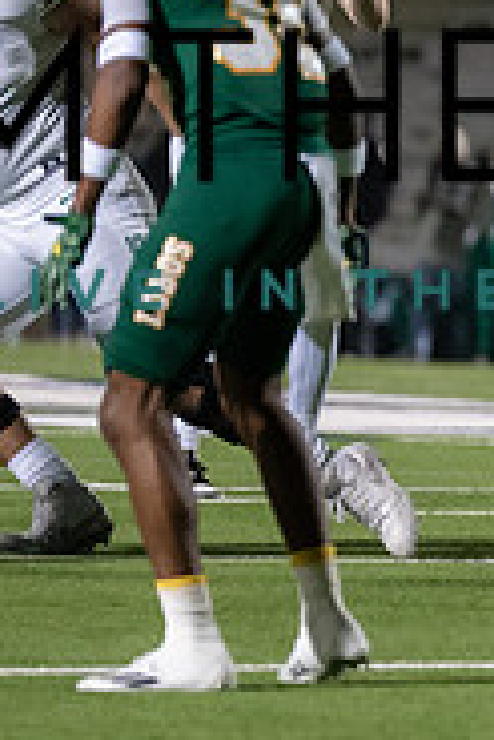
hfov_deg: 1.9
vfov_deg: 2.9
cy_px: 306
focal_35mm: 722
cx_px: 926
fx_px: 14832
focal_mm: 200
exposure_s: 1/1250
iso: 3200
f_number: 2.8
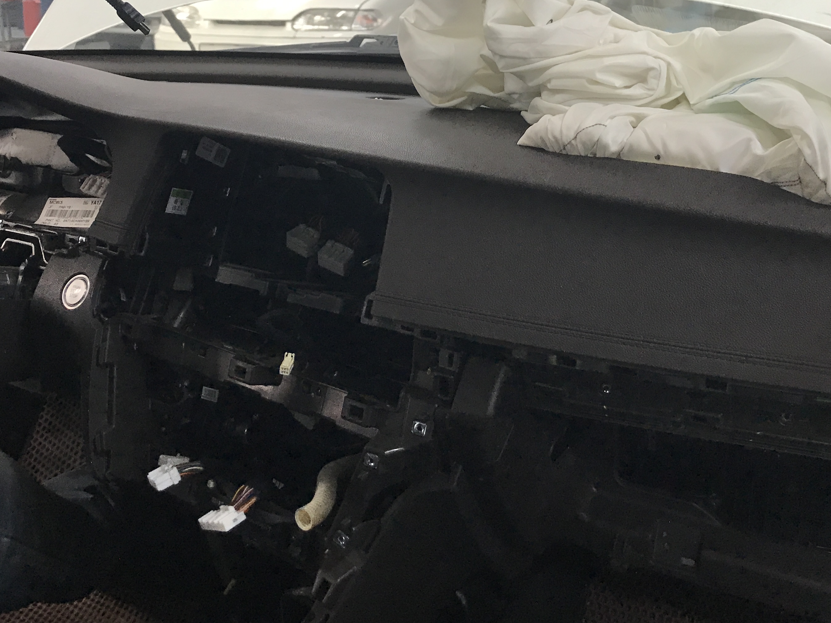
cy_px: 188
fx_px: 1008
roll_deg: +1.7
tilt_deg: -10.1
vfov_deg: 33.9
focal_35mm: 42
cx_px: 430
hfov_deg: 44.8
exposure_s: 1/30
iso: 32
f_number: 1.8
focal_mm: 3.99
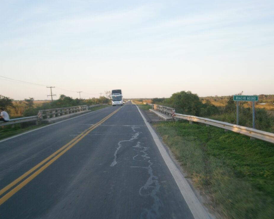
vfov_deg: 30.2
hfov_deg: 37.3
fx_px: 405
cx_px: 148
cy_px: 110
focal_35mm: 50
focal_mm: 8.3
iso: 80
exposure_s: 1/125
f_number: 3.4
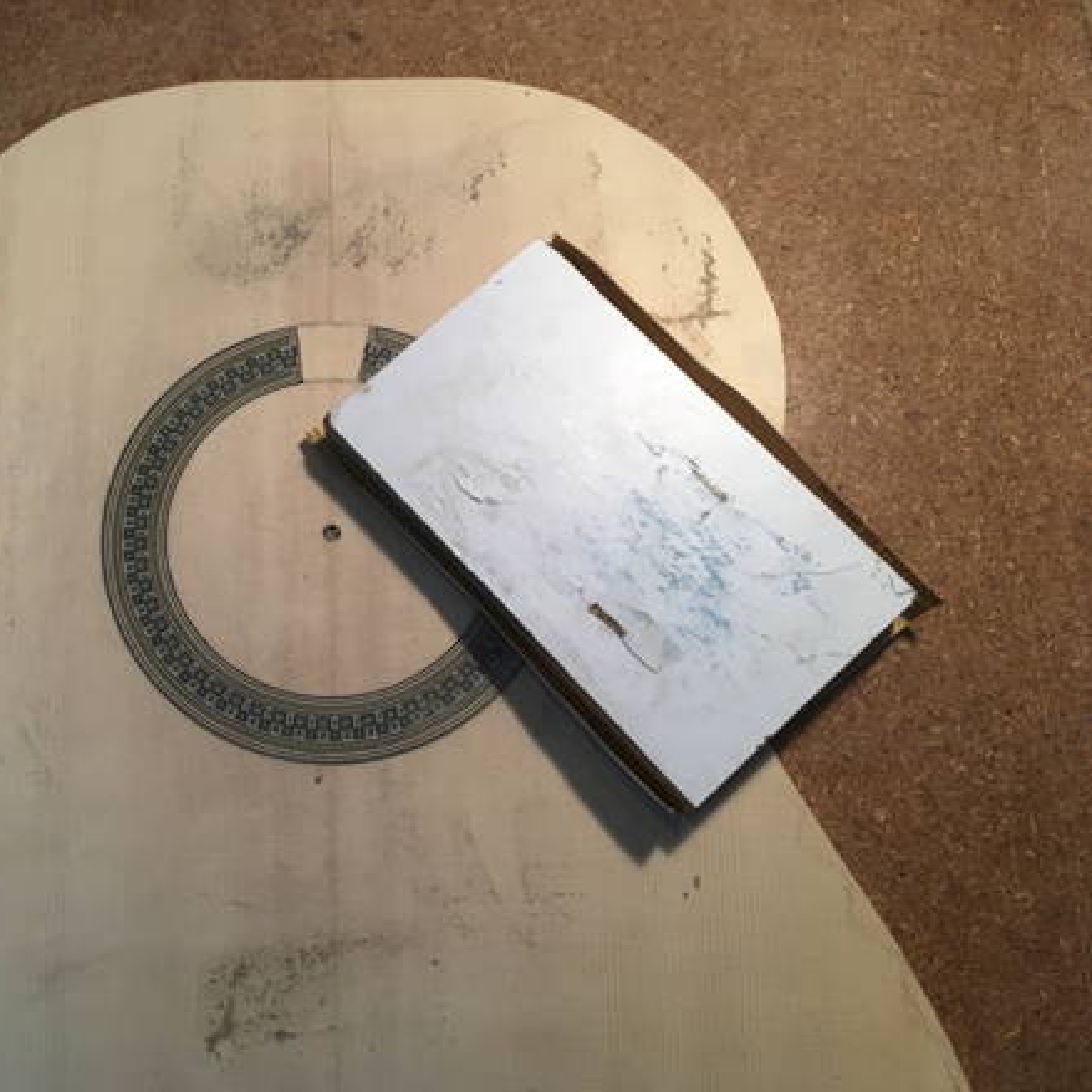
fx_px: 1249
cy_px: 557
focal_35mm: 35
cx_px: 353
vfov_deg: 47.2
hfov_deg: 46.4
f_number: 2.2
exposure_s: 1/33
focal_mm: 4.15
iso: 32
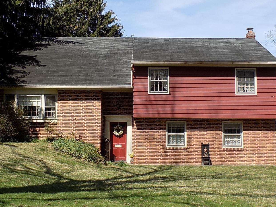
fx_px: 422
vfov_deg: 27.5
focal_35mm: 53
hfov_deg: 36.2
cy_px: 101
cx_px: 131
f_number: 3.6
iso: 80
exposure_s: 1/640
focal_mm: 7.3
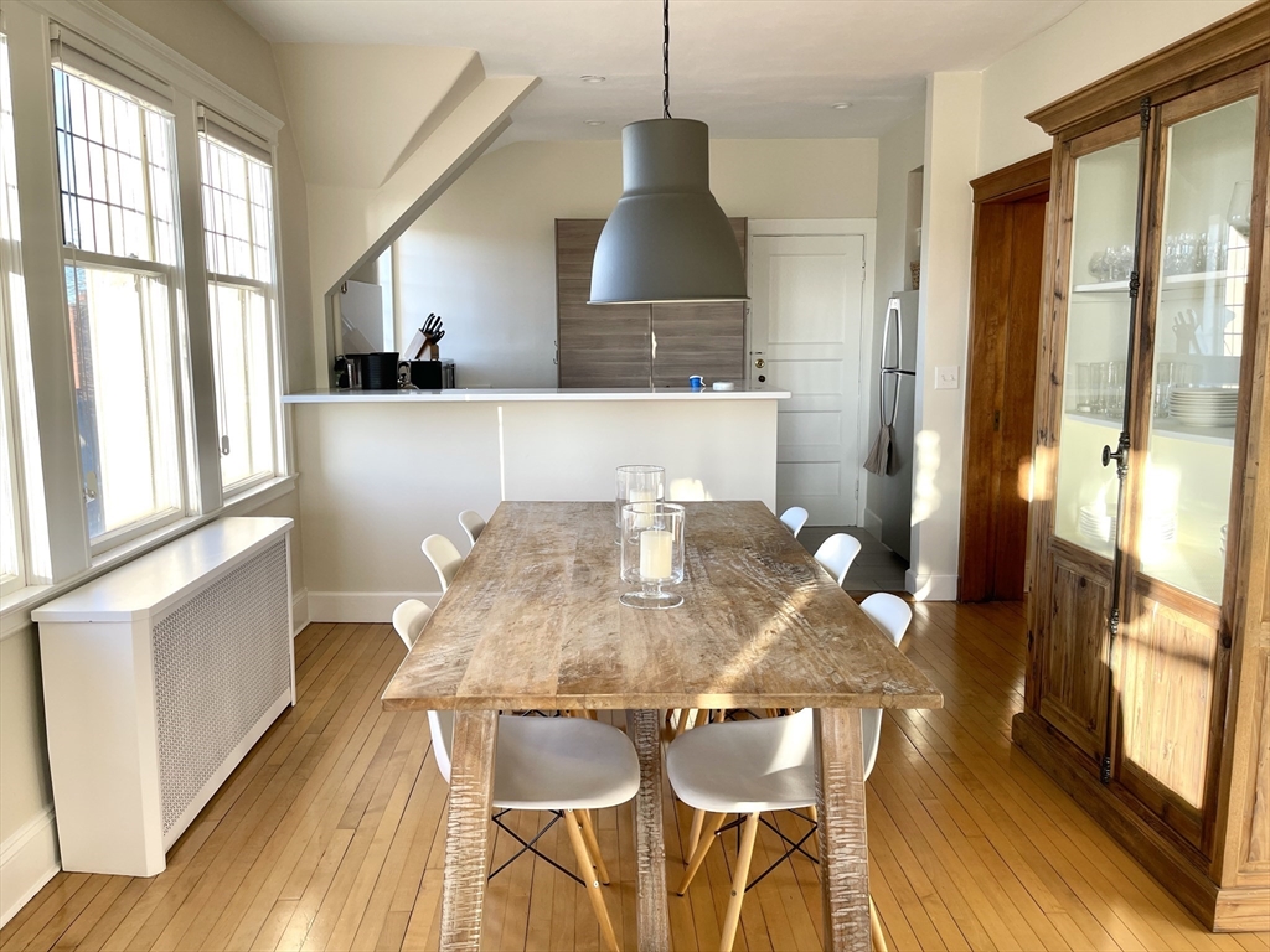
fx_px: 917
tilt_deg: -8.3
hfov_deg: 69.4
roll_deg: +0.1
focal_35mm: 25
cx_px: 635
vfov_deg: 54.9
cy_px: 476
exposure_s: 1/121
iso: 50
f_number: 1.6
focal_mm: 5.1
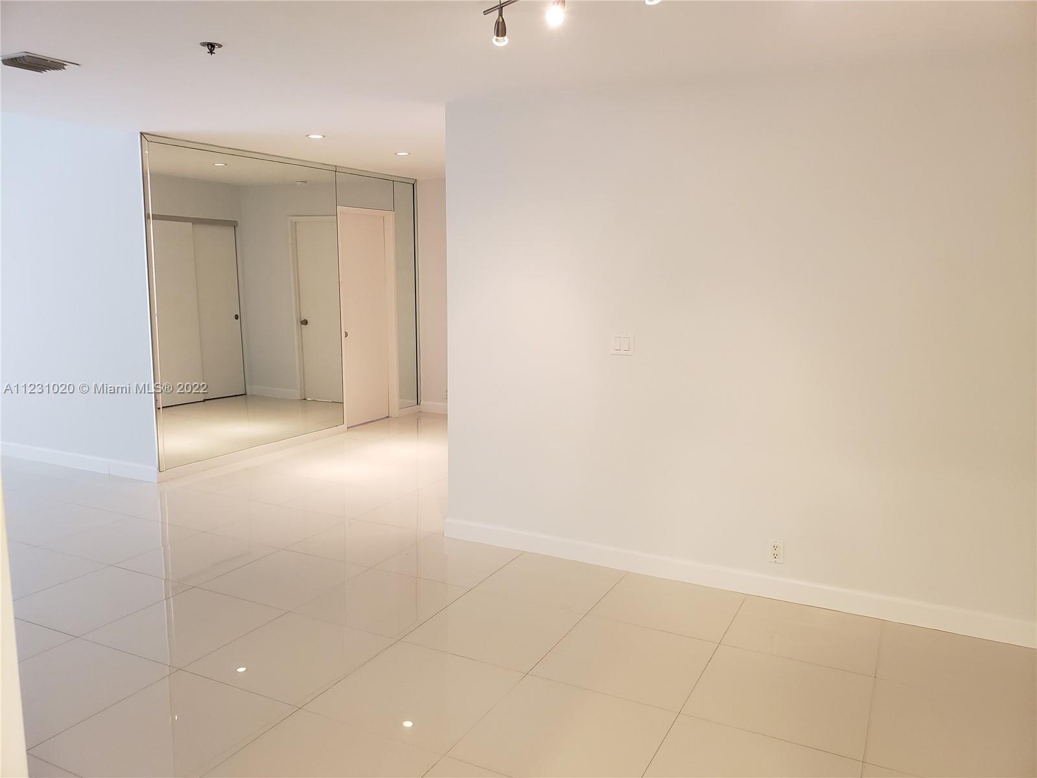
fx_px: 779
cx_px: 518
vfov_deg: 53.1
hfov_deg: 67.3
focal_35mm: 26
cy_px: 389
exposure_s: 1/40
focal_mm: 4.3
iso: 320
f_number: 2.4
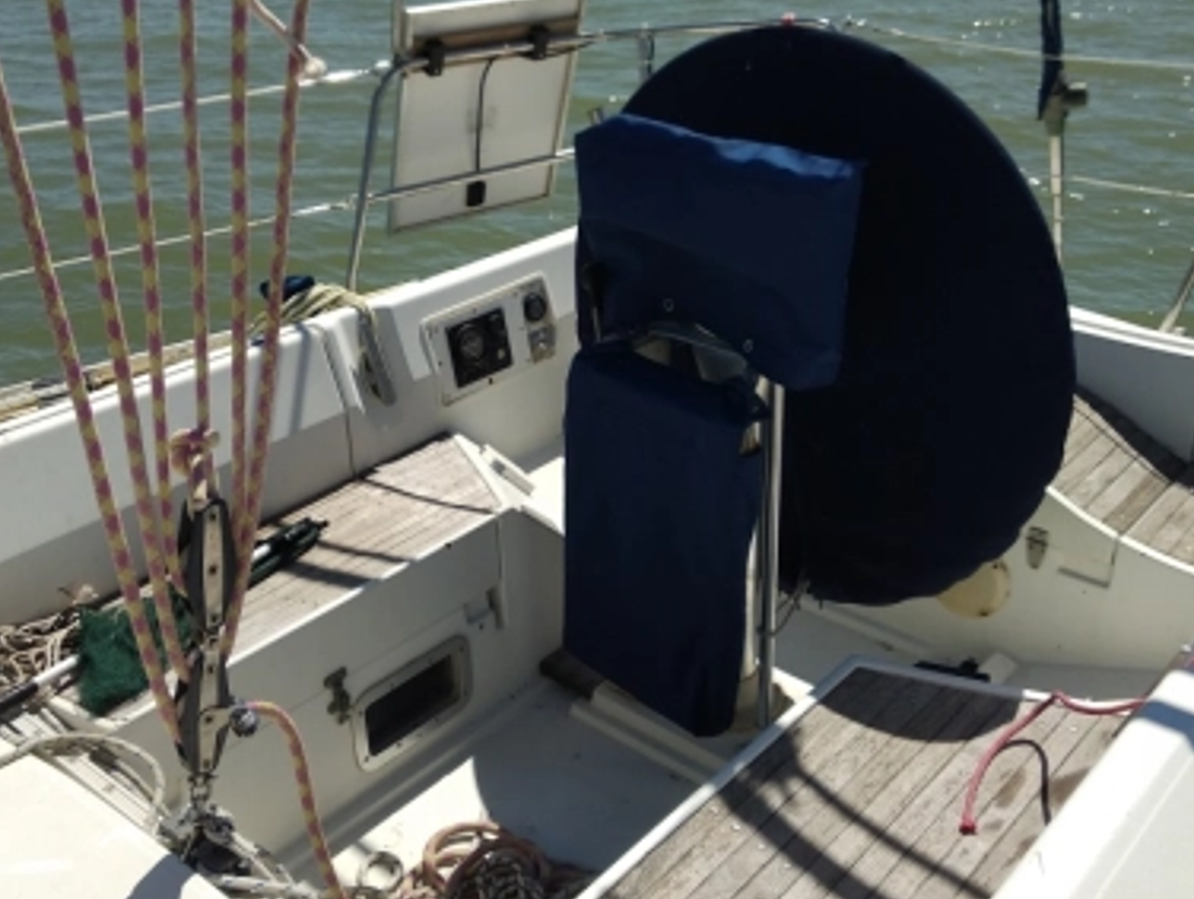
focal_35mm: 38
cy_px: 418
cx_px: 565
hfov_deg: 48.9
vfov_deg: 37.8
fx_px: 1312
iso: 100
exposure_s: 1/1681
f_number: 2.2
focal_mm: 3.81
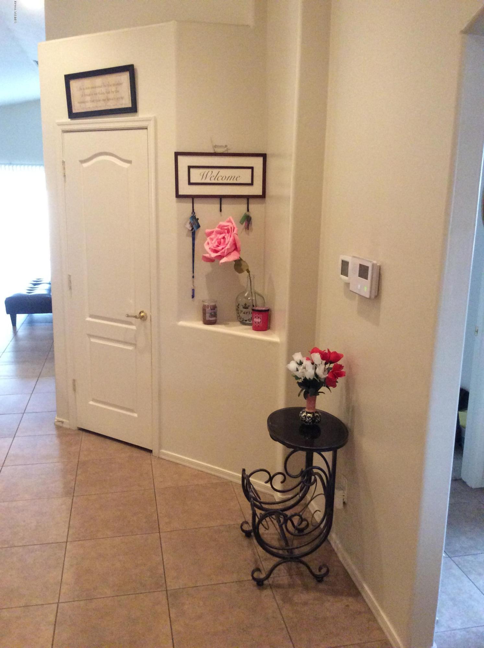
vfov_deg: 56.9
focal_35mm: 32
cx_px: 242
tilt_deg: -13.2
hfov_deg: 44.0
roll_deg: -2.1
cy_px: 324
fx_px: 598
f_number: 2.4
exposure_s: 1/24
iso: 250
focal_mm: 3.3
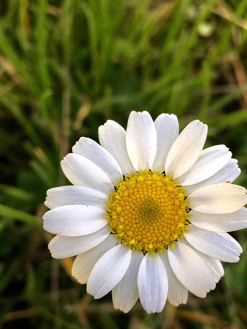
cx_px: 144
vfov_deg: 36.6
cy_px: 210
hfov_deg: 28.0
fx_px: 495
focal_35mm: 52
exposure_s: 1/388
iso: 25
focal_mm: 4.15
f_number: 2.2
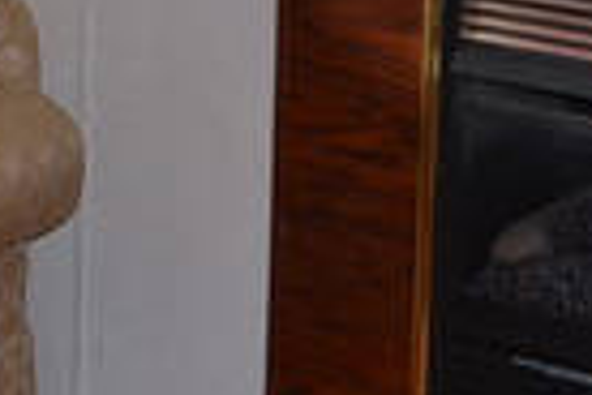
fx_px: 2055
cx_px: -99
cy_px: -122
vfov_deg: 10.7
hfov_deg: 15.8
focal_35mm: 125
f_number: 3.5
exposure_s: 1/60
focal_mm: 18
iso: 720
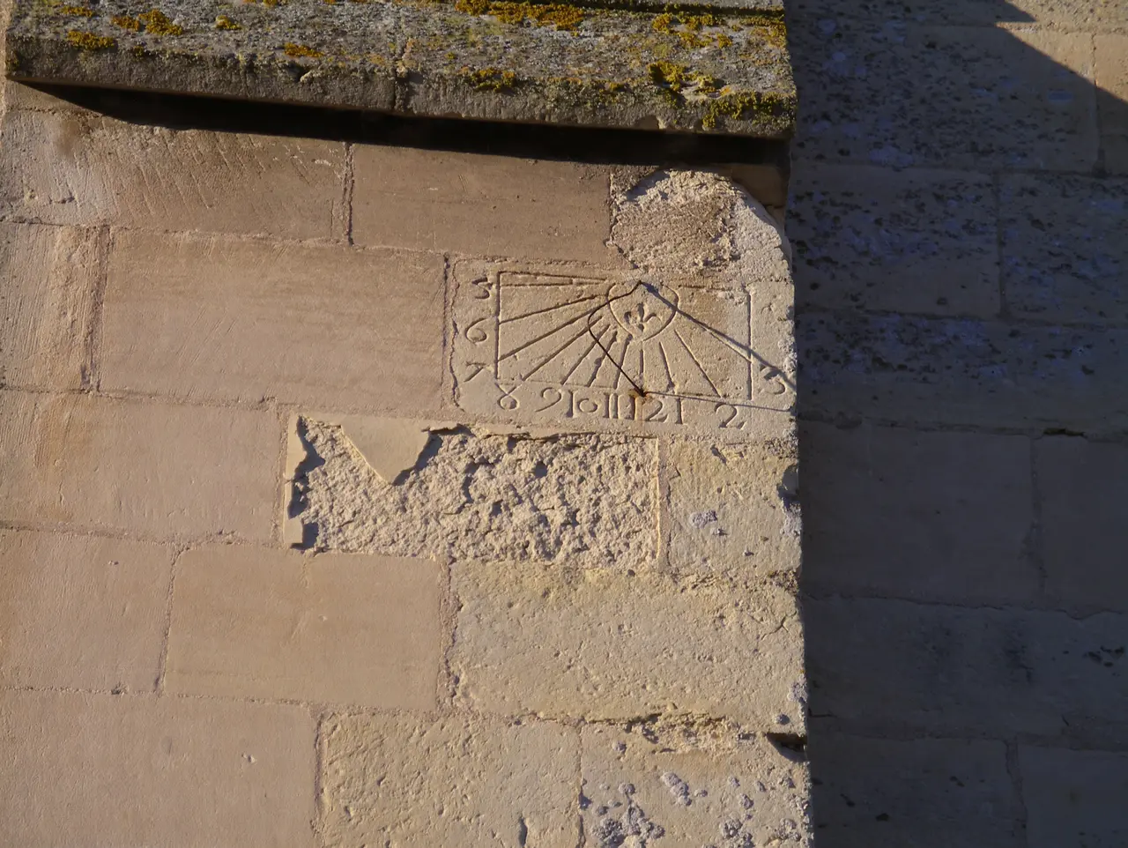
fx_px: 6098
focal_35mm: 187
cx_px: 564
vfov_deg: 8.0
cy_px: 424
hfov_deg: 10.6
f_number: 4.6
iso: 80
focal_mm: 39
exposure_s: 1/250
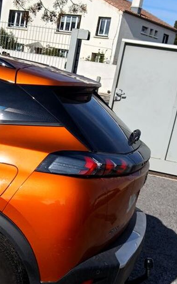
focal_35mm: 60
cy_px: 214
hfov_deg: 21.3
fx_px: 463
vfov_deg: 33.3
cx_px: 29
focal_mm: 3.98
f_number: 1.8
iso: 20
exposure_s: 1/842
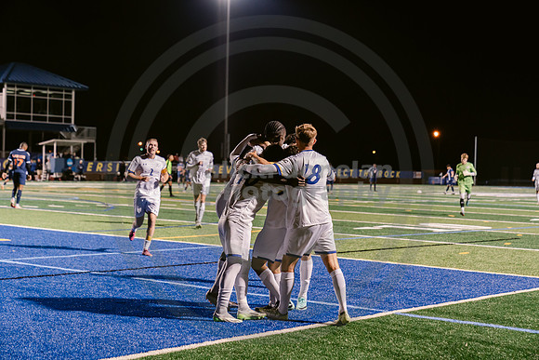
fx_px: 1048
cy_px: 180
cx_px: 270
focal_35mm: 70
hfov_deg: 28.8
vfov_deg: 19.5
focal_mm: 70
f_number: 3.2
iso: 2500
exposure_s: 1/250
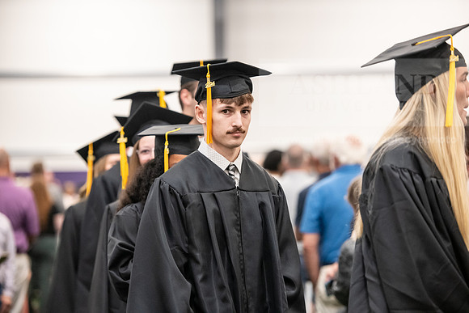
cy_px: 156
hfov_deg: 15.2
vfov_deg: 10.2
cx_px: 234
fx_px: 1759
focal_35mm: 135
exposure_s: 1/200
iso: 3200
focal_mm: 135
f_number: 3.2
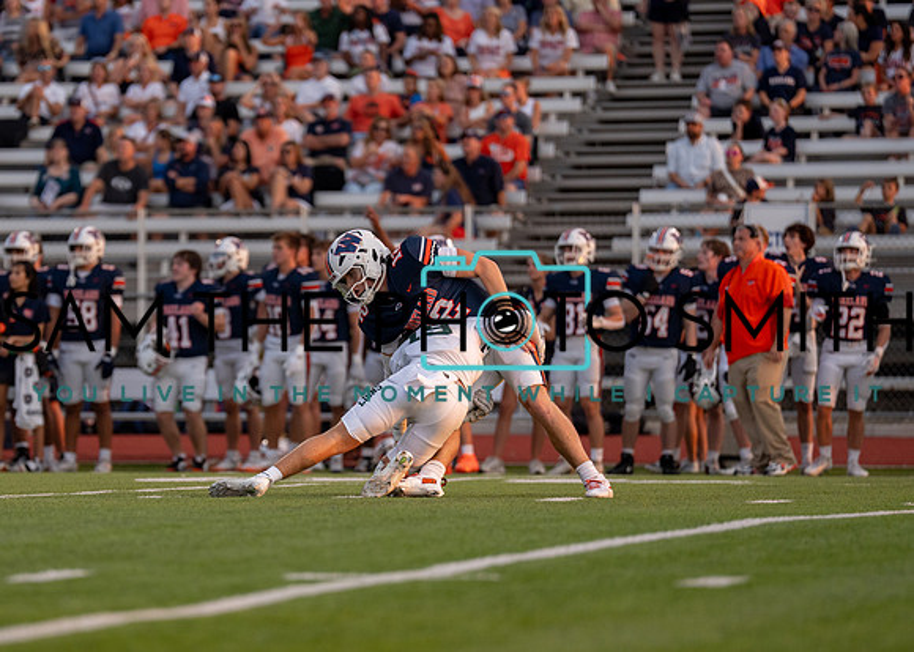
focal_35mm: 293
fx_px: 7614
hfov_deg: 6.9
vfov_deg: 4.9
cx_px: 254
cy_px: 327
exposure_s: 1/2500
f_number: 2.8
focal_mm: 200
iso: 800
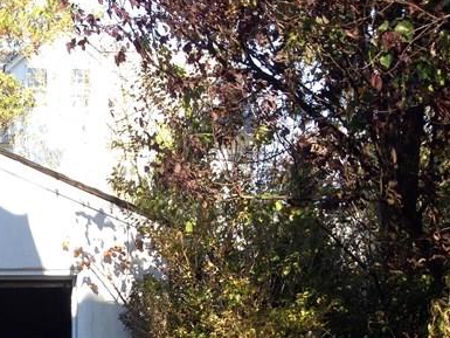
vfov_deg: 15.4
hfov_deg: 20.0
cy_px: 387
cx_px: -70
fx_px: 1209
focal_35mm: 93
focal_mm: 4.28
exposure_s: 1/286
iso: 50
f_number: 2.4
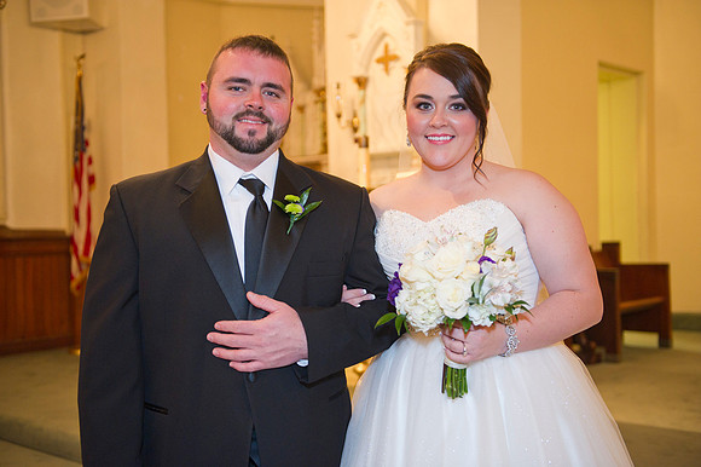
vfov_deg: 30.5
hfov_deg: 44.5
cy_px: 234
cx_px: 350
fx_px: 856
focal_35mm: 44
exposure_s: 1/80
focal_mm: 44
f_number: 2.8
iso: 1250
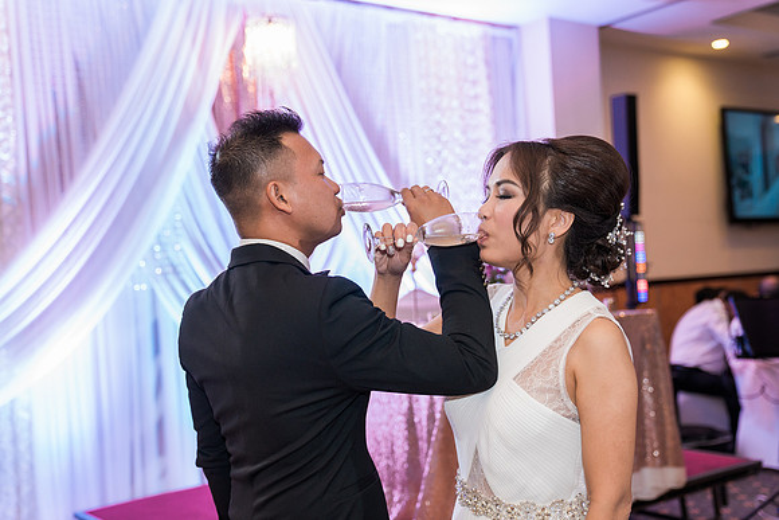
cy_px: 260
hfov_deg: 47.4
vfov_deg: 32.6
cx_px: 390
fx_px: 887
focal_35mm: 41
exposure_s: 1/125
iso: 1000
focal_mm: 41
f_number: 2.8
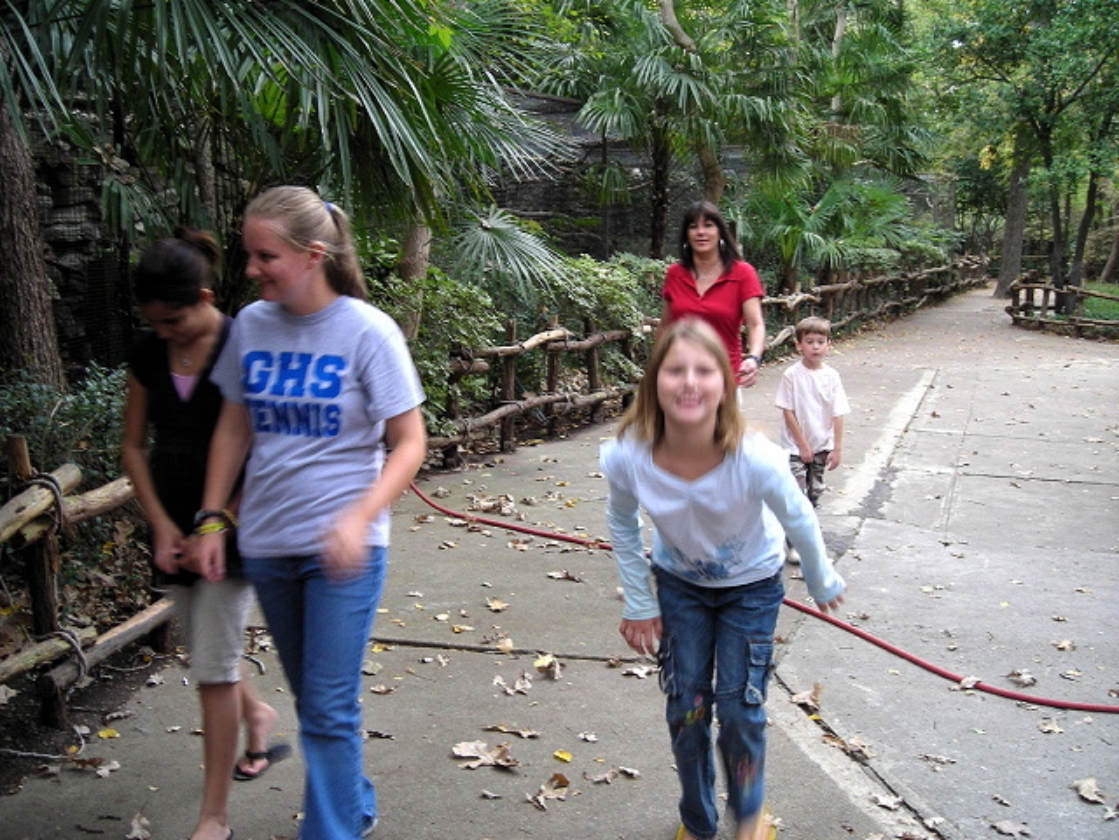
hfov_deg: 49.0
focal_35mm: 38
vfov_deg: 37.7
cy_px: 420
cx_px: 560
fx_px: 1228
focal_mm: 6.3
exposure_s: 1/30
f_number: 3.2
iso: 81
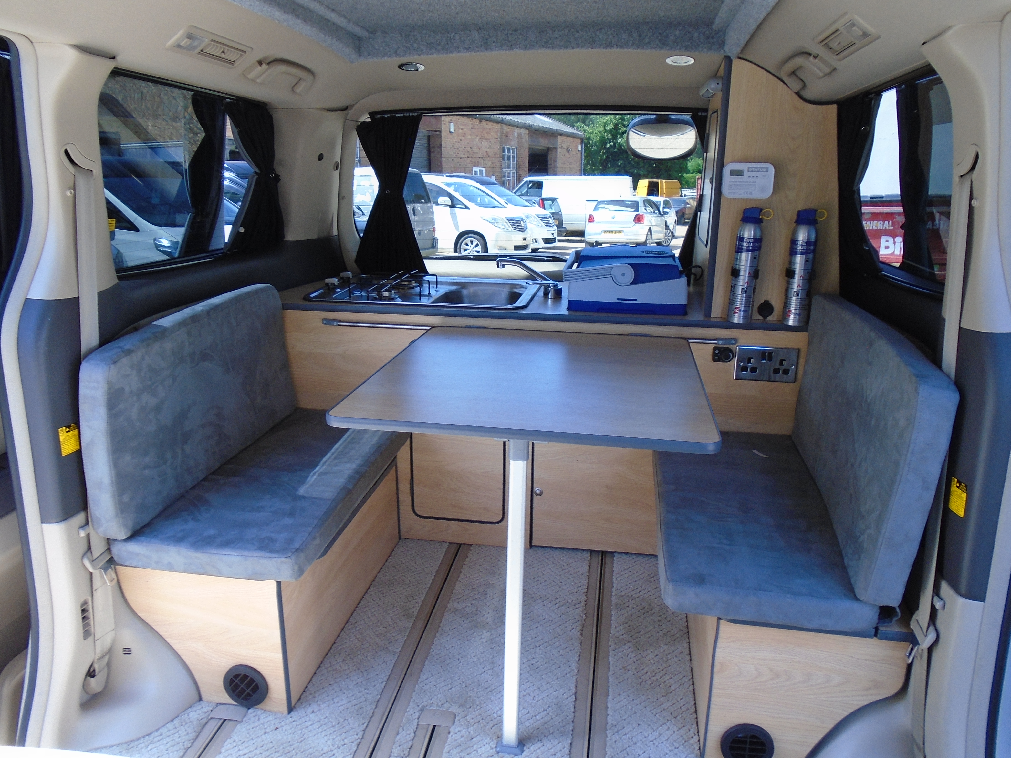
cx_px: 506
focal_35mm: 26
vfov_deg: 53.1
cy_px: 379
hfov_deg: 67.3
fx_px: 759
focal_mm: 4.6
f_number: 3.2
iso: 100
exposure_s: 1/80
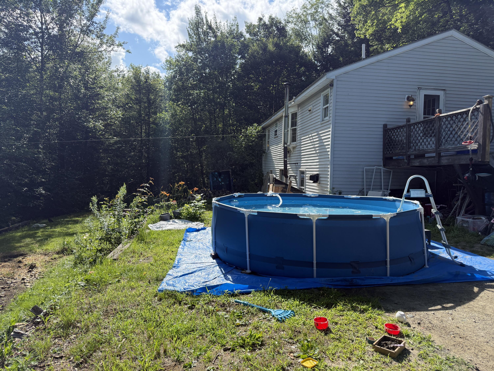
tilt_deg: -2.6
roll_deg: -1.1
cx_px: 247
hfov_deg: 71.6
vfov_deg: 56.8
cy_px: 186
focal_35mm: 24
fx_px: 343
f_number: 1.78
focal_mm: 6.76
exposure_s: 1/3425
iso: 100
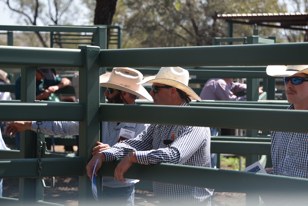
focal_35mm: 150
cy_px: 77
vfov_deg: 9.2
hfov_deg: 13.7
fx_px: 1284
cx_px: 180
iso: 200
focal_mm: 112
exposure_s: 1/500
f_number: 5.6
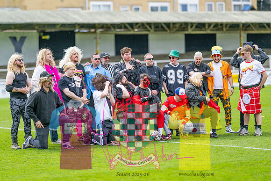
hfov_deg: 14.3
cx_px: 134
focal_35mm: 144
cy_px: 90
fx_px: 1081
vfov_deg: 9.6
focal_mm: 135
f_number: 2
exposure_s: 1/6400
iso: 400
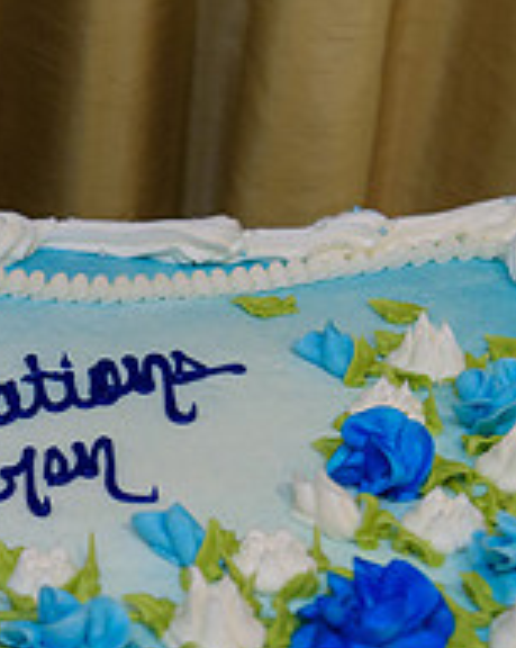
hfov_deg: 13.9
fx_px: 2067
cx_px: -71
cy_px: 457
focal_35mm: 108
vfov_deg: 17.7
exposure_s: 1/125
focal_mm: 38
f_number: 3.2
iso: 1600
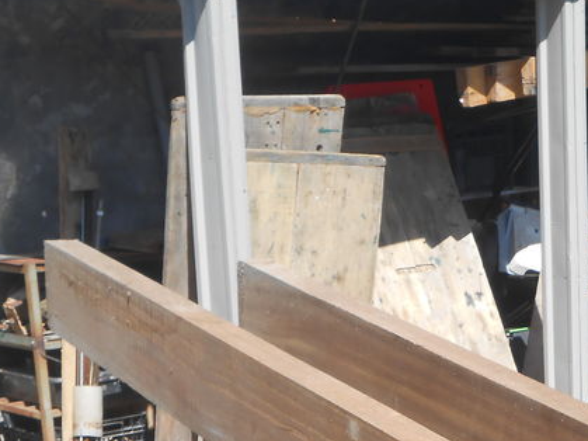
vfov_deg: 13.7
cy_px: 521
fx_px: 1783
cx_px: 657
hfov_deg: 18.0
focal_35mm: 105
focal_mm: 7.8
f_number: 4.5
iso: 80
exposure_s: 1/320
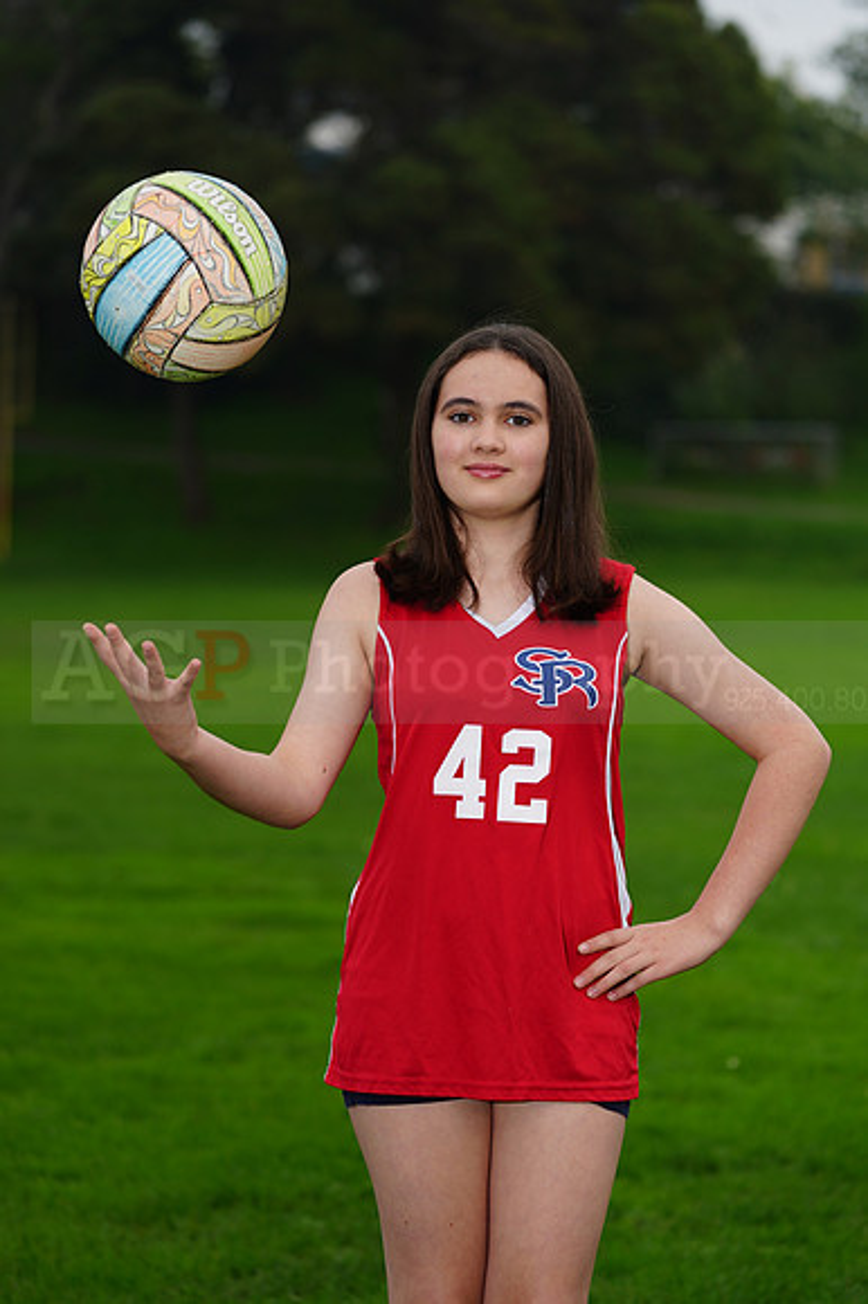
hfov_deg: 9.6
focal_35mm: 143
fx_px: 5178
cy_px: 652
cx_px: 434
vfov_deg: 14.4
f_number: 5
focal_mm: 143
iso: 200
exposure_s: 1/250
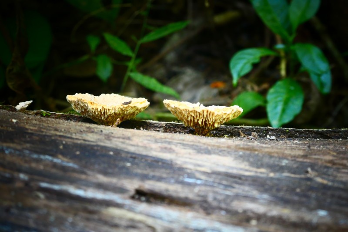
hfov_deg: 42.8
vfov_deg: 29.2
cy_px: 116
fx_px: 445
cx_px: 174
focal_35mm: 46
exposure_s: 1/80
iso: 640
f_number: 4.1
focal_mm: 16.7
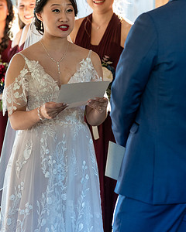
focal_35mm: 169
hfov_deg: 9.1
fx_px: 1163
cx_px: 103
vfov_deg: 11.4
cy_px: 65
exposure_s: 1/200
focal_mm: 120
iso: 2000
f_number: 4
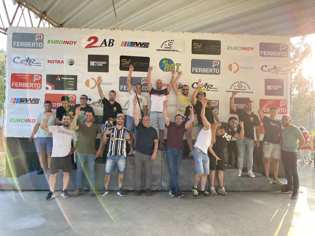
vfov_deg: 53.1
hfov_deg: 67.3
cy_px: 118
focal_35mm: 26
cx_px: 158
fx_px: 237
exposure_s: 1/121
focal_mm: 4.25
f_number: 1.8
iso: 50
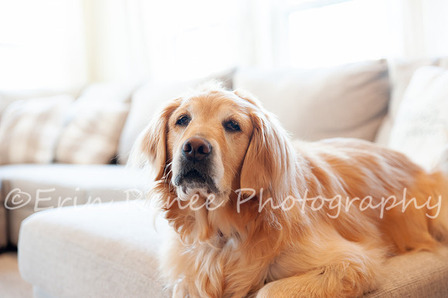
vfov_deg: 23.4
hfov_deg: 34.5
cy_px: 149
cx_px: 224
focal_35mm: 58
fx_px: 721
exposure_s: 1/125
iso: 1000
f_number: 2.8
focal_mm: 58
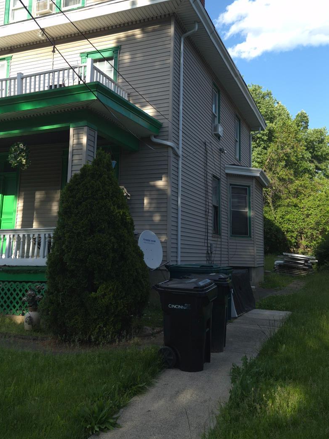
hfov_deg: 42.9
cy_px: 180
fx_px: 418
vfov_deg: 55.0
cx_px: 159
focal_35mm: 33
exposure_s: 1/411
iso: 25
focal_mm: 5.4
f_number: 1.8
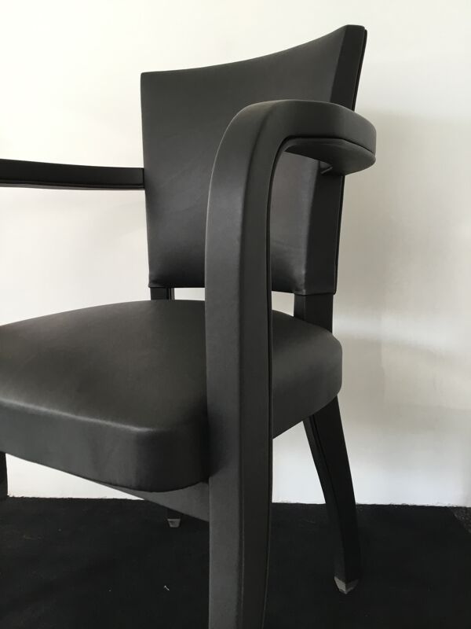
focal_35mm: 31
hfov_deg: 45.4
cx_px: 236
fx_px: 562
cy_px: 314
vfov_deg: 58.4
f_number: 2.4
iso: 64
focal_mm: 3.3
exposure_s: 1/33
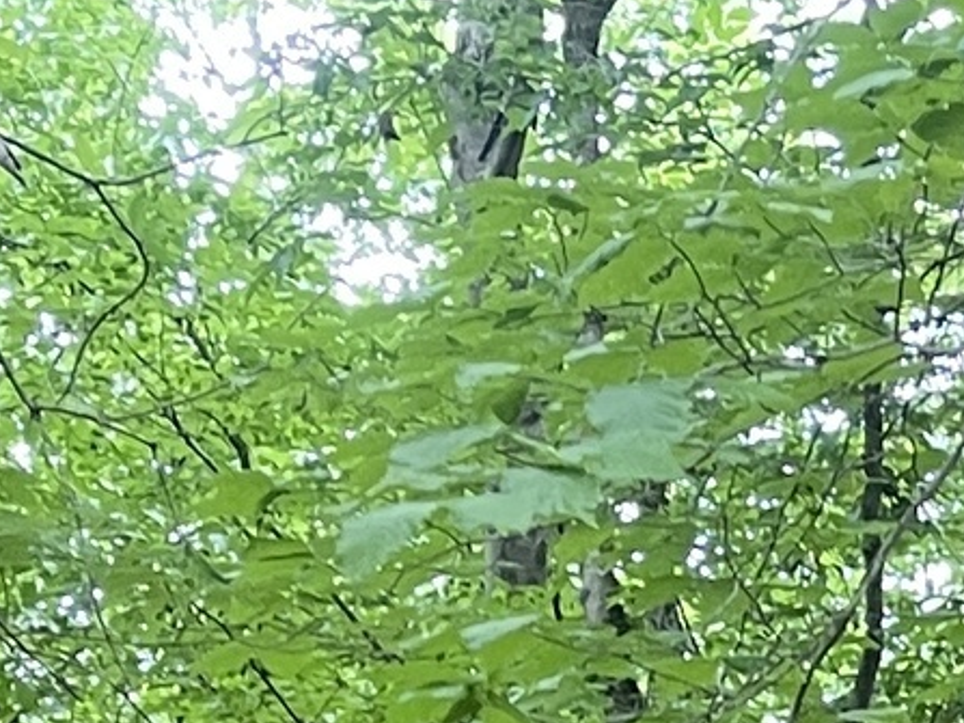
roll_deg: -0.5
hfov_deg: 11.2
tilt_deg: -5.6
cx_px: 1251
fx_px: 4789
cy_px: 2316
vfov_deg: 7.4
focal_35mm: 172
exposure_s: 1/97
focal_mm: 5.1
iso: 125
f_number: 1.6
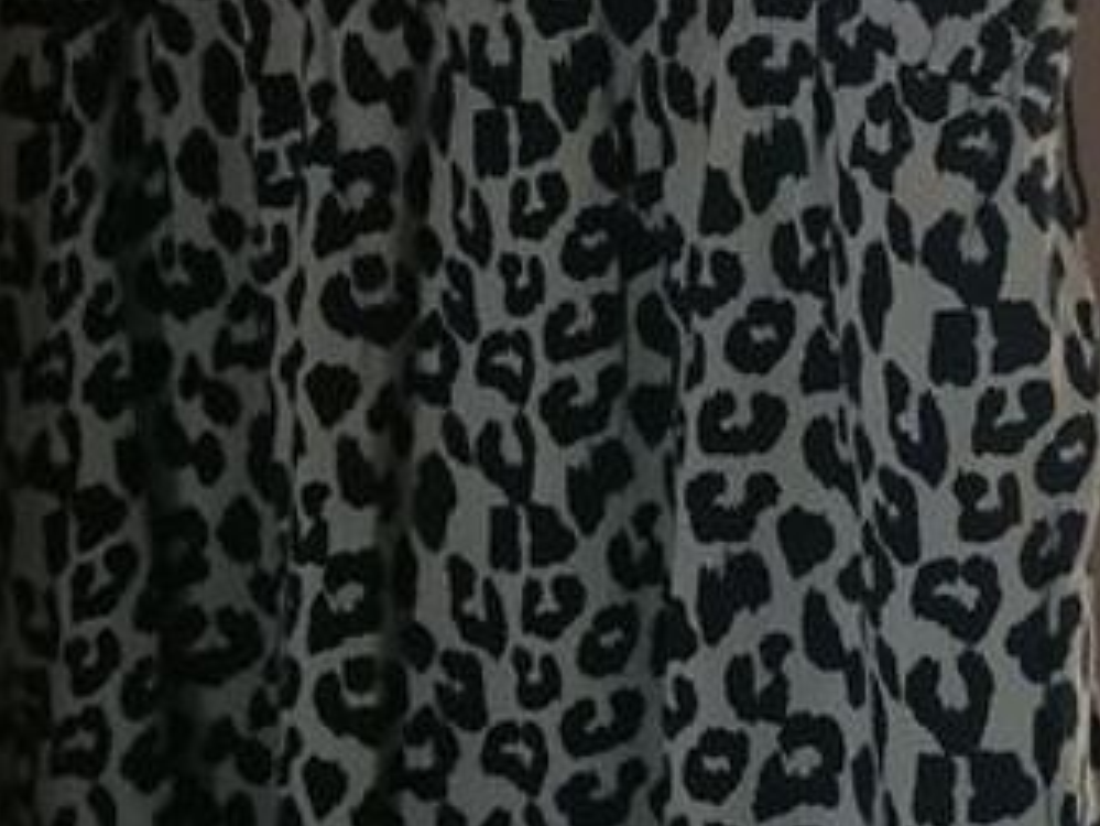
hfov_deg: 18.2
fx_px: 3433
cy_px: 74
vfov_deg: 13.6
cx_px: 641
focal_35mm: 108
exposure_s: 1/33.3
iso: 320
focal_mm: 4.75
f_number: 1.8
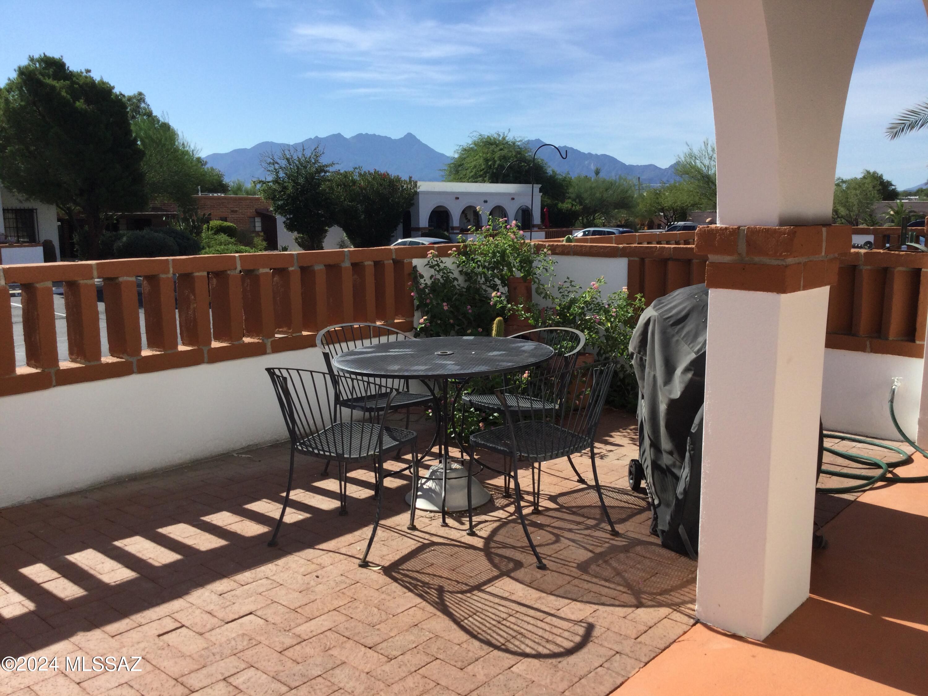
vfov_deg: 45.4
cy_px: 348
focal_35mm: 31
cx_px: 464
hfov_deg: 58.4
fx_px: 831
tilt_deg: -9.5
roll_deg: -0.4
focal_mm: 3.3
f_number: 2.4
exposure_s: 1/1274
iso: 25
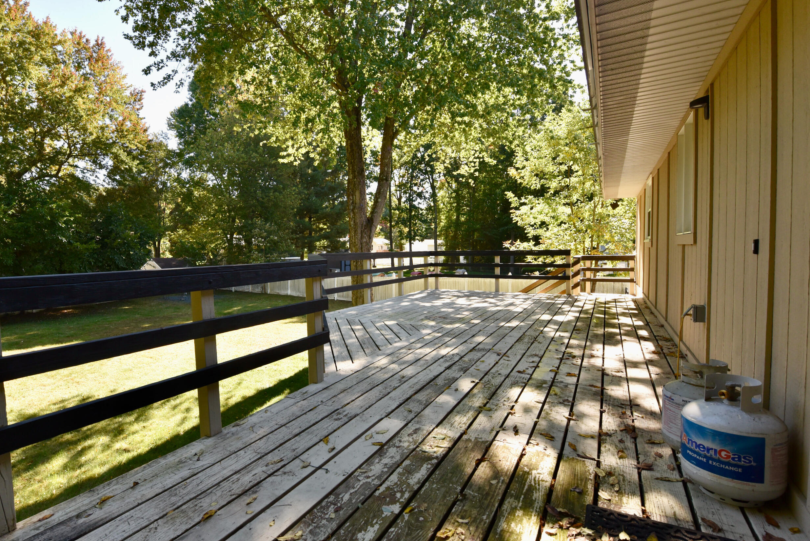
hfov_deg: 92.2
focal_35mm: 17
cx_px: 330
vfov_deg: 70.5
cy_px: 268
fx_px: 383
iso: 800
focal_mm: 14
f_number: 9
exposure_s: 1/320
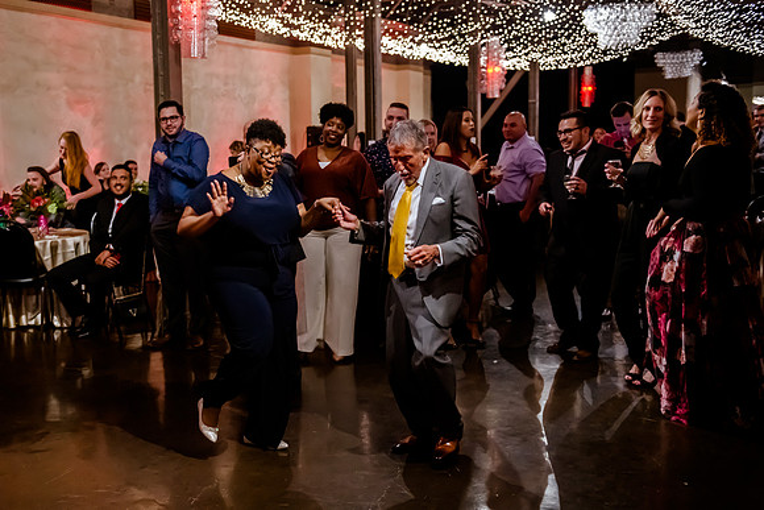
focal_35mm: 46
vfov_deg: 29.4
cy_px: 255
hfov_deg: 42.7
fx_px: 972
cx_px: 313
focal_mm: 38
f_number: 2.8
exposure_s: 1/160
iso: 5000
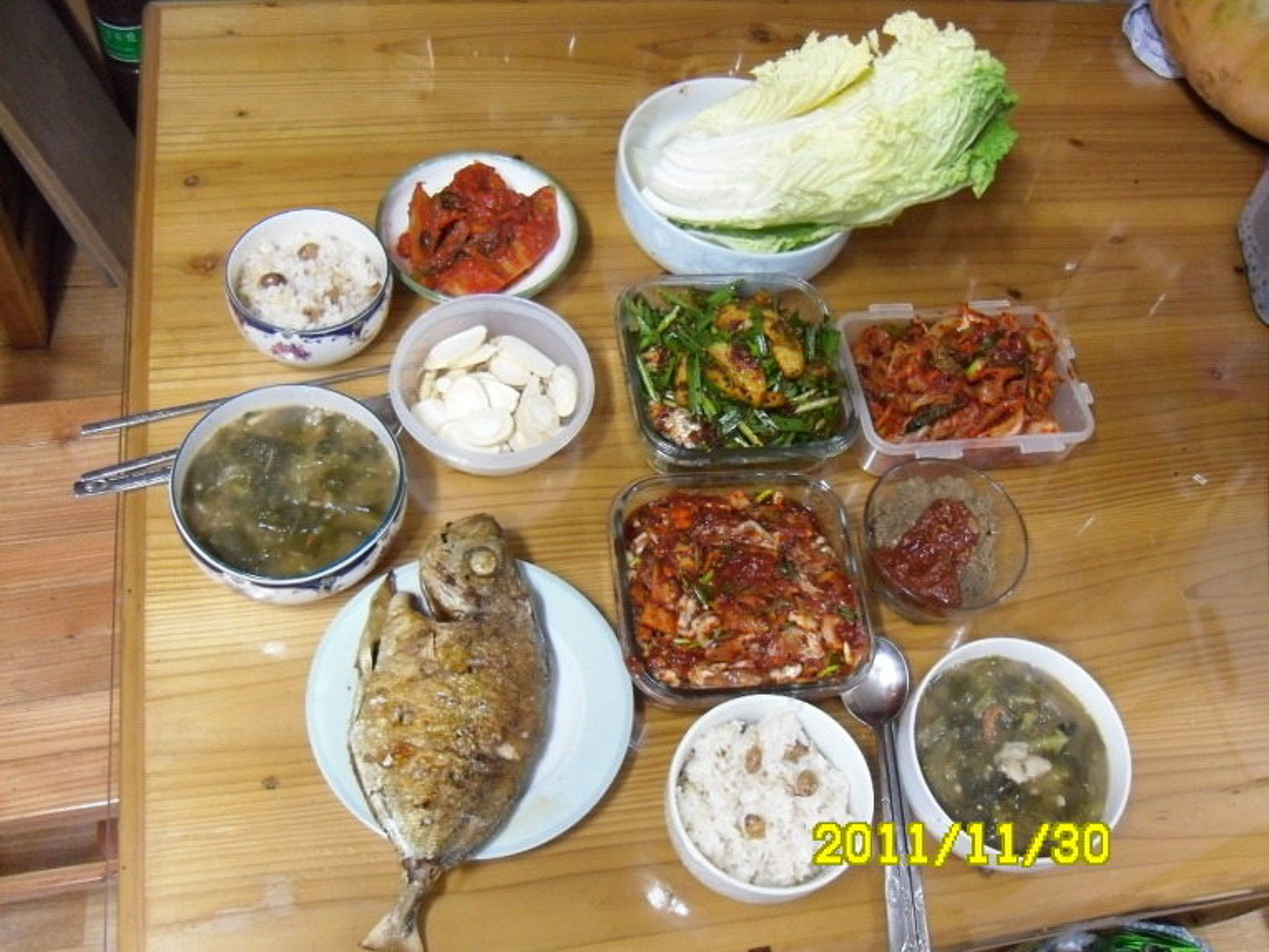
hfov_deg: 54.0
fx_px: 1246
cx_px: 634
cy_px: 476
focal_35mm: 34
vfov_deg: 41.8
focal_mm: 6
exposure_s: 1/22
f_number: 2.8
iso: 400
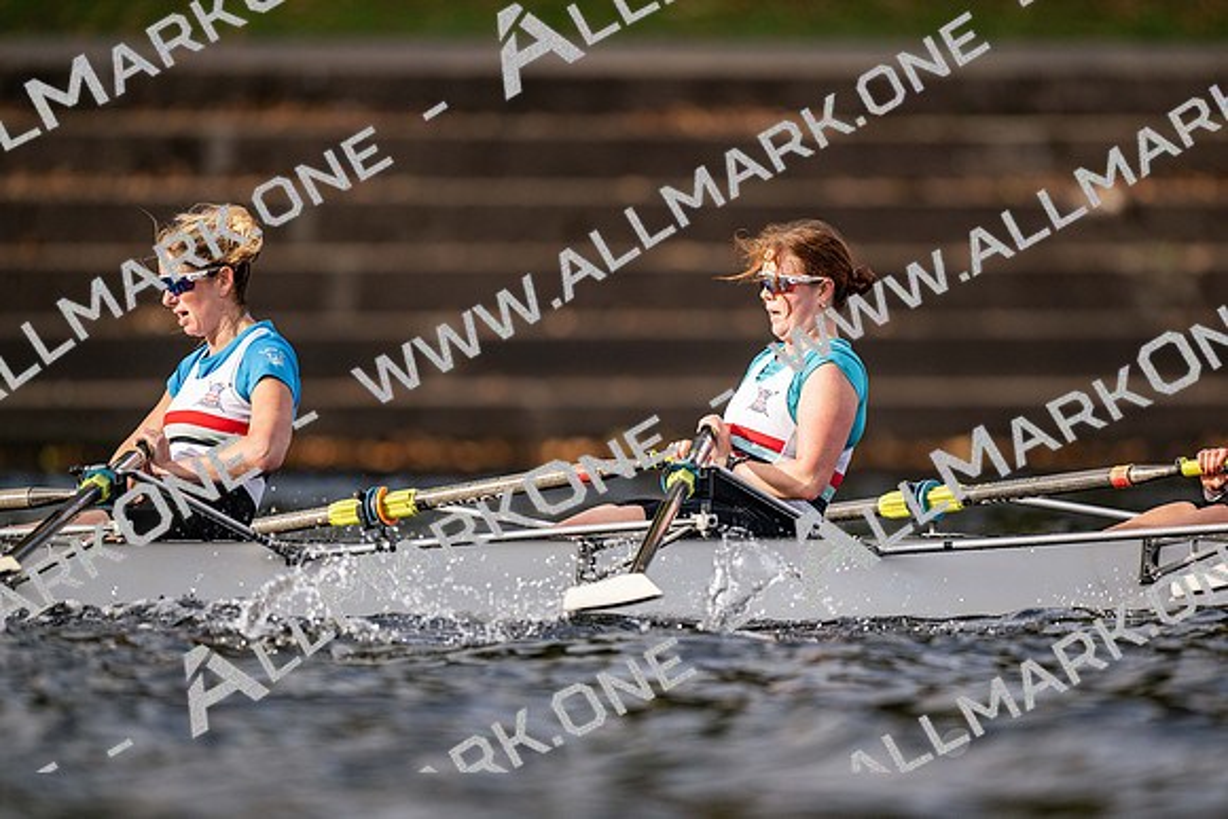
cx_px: 614
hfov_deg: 3.4
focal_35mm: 600
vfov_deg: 2.3
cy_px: 410
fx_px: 20481
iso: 360
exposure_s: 1/2500
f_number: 4
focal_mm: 600
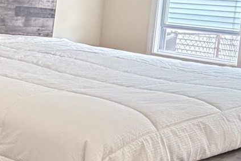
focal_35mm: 71
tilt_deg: -5.4
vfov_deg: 19.1
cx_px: -1
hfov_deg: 26.9
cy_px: 42
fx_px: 475
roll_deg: -4.5
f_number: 2.2
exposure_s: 1/60
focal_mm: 2.22
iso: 1000
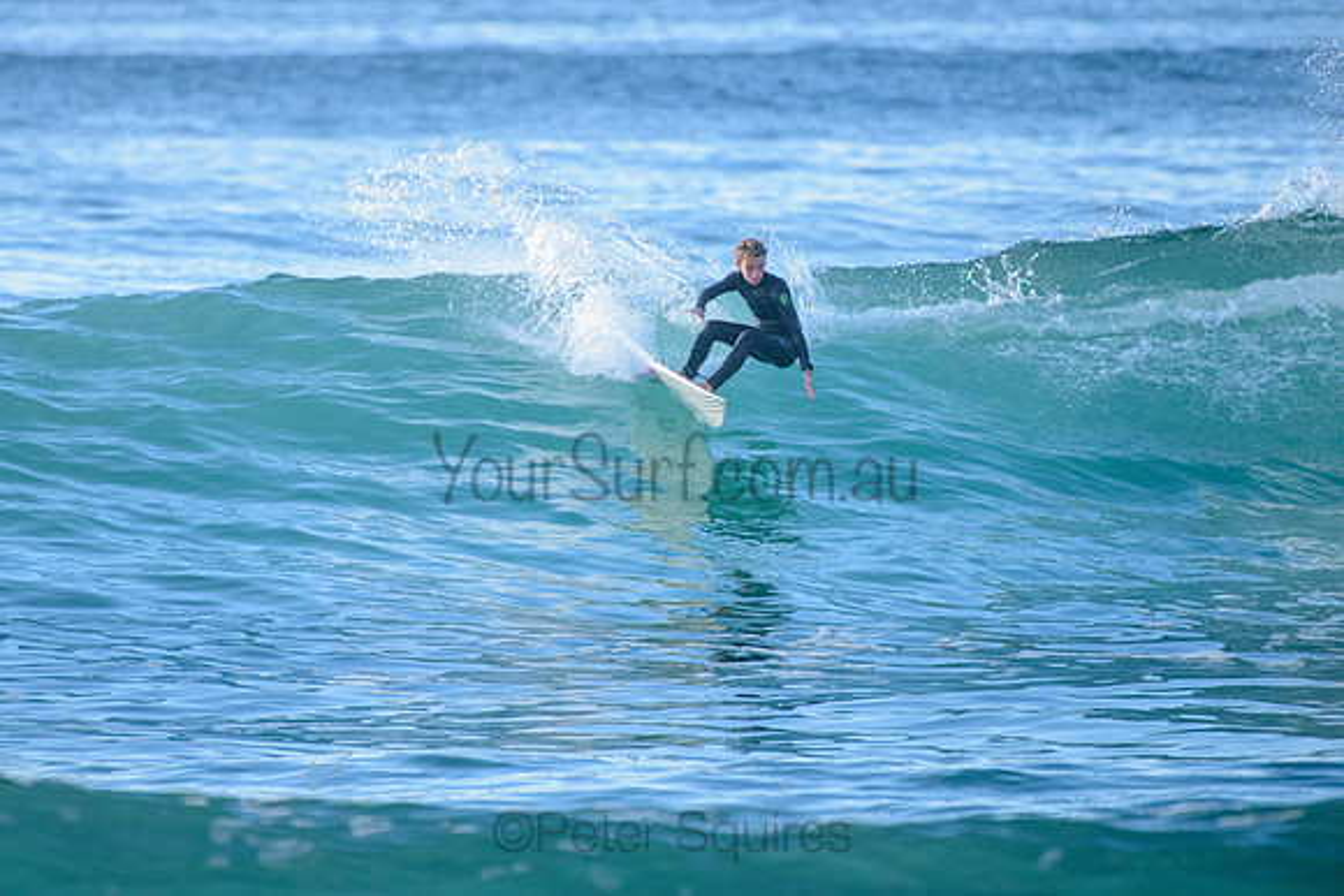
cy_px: 386
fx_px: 22903
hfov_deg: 3.4
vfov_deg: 2.2
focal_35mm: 613
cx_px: 526
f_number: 5.6
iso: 900
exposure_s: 1/2000
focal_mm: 500
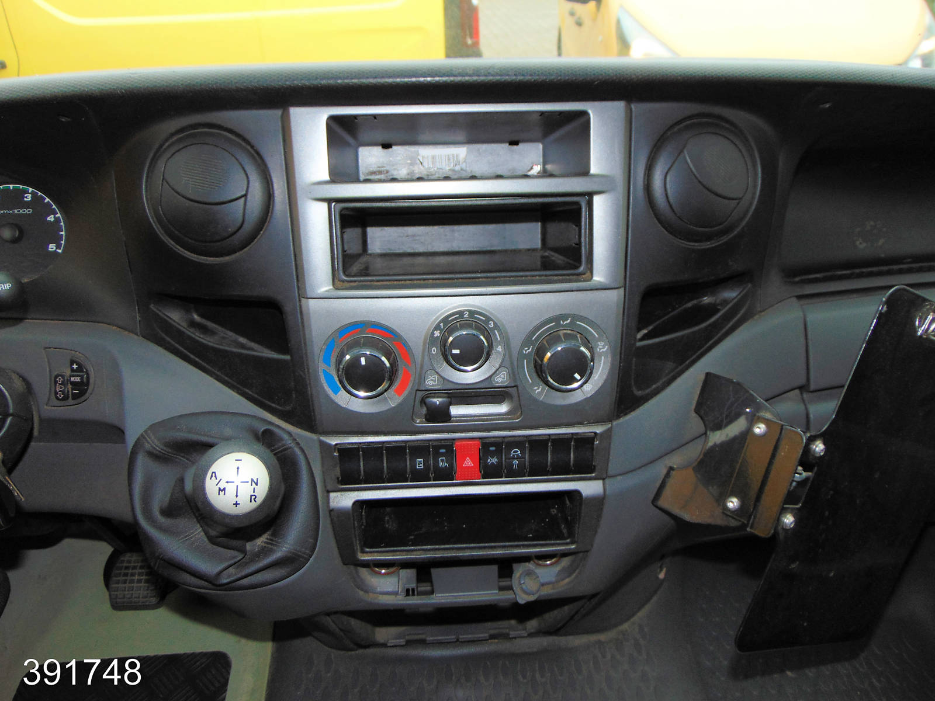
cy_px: 350
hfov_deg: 69.4
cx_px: 468
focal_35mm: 25
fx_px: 675
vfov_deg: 54.9
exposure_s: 1/30
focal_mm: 4.5
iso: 80
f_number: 3
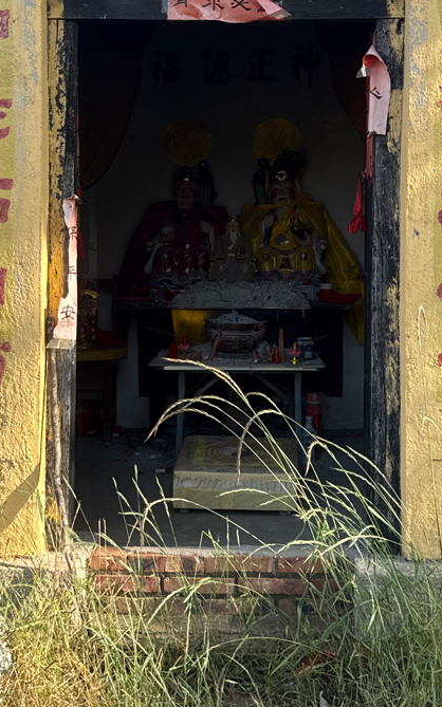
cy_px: 244
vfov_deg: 35.4
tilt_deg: +0.6
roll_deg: -0.2
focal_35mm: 57
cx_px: 230
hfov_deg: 22.7
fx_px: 1099
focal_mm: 6.76
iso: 80
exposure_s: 1/967
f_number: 1.78
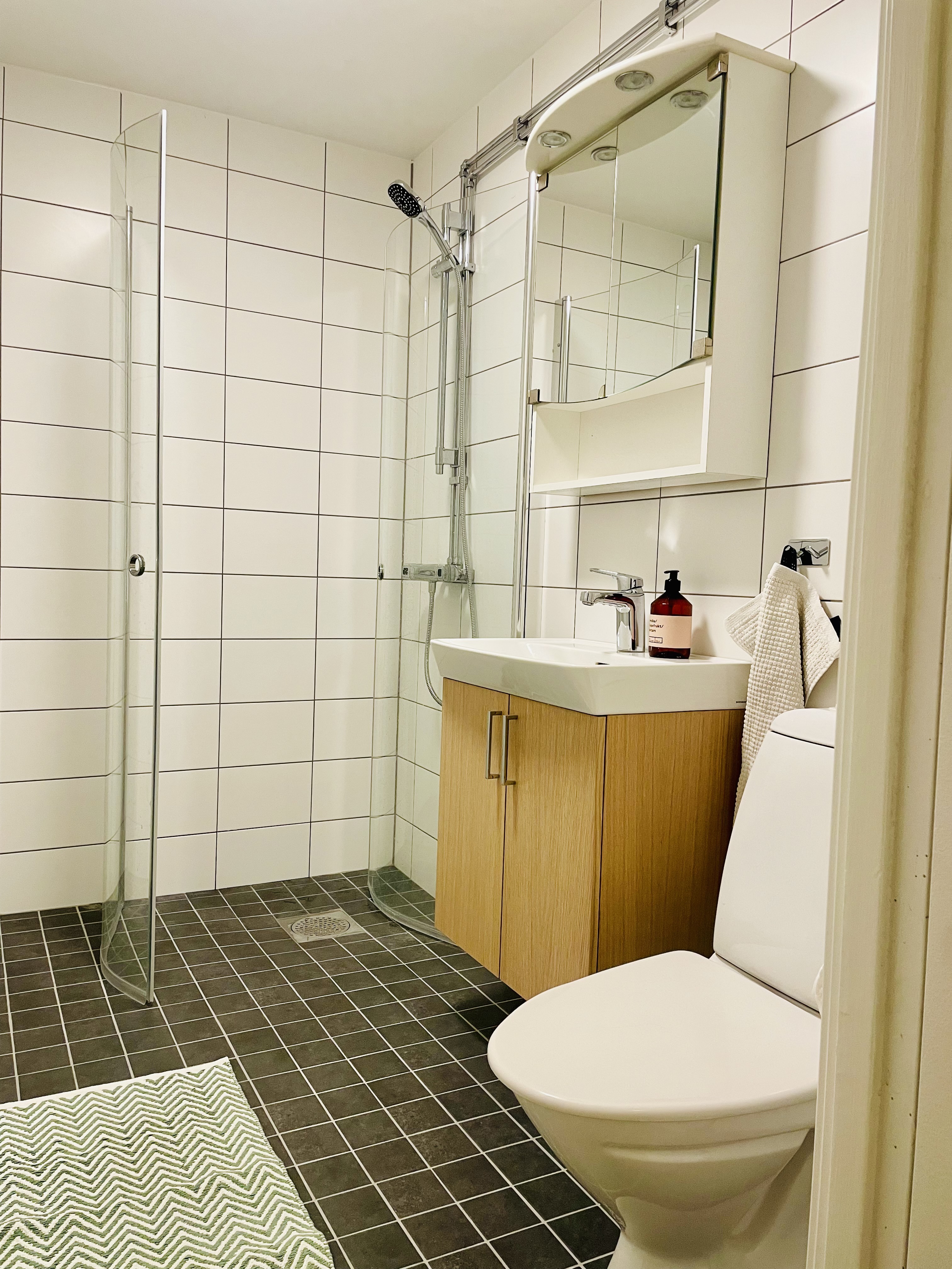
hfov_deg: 53.1
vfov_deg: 67.3
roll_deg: -1.5
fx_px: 953
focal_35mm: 26
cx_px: 476
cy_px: 634
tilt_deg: -3.7
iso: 80
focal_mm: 4.2
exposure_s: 1/50
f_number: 1.6
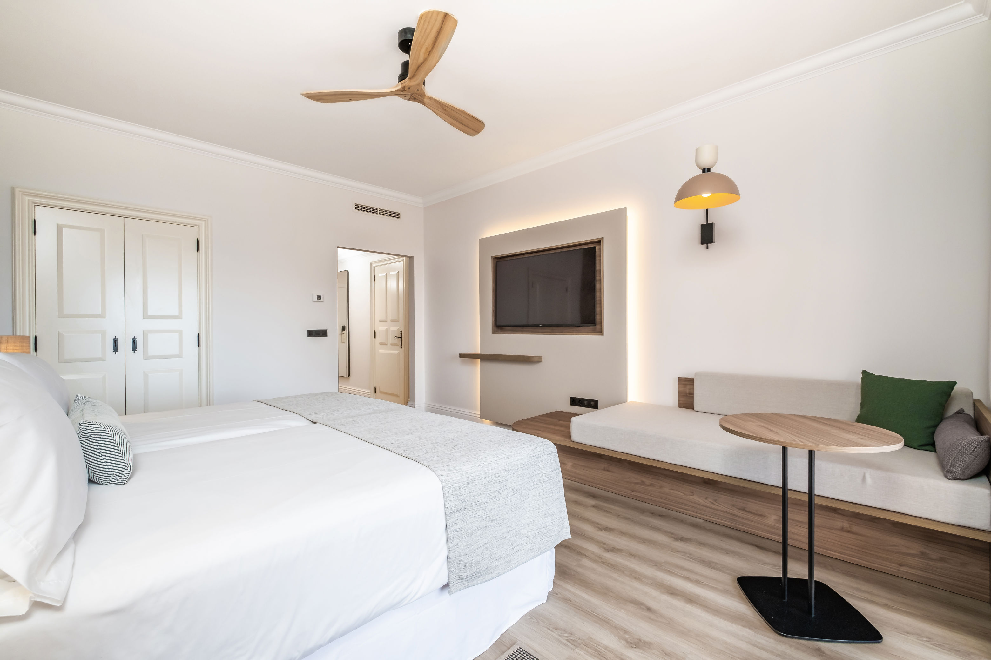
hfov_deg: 100.4
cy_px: 330
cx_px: 496
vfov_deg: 77.3
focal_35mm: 15
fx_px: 413
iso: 320
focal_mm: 10
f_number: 8
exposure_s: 1/20
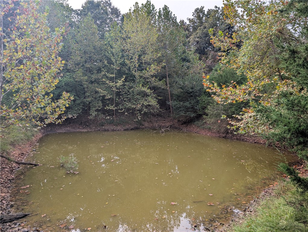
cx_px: 154
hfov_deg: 71.5
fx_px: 214
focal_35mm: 24
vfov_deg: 56.9
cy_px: 116
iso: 21
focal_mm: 6.9
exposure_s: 1/261
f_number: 1.68
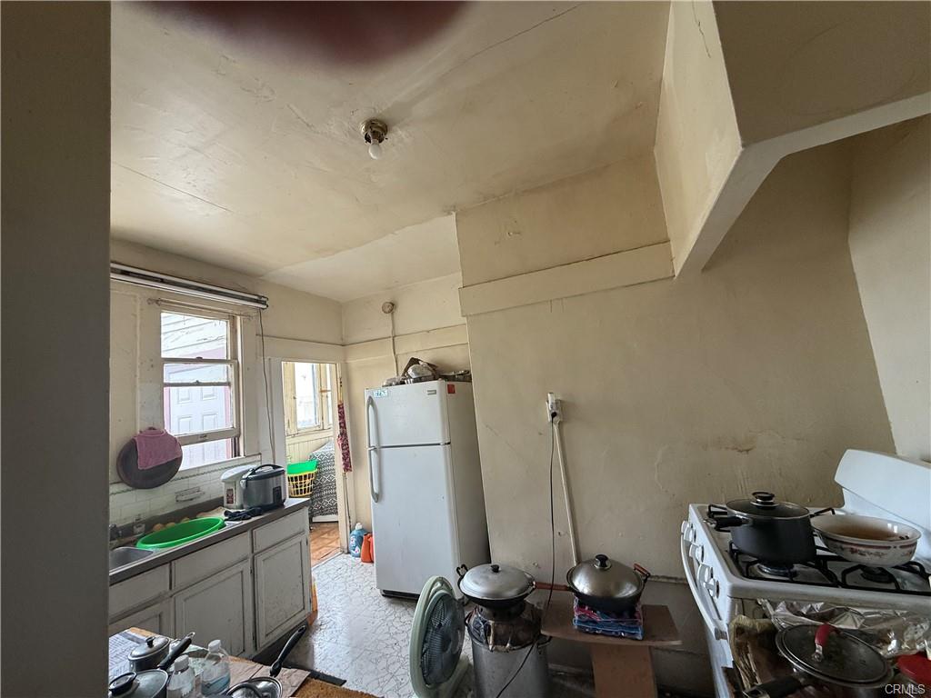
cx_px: 466
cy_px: 349
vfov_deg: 85.7
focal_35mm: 14
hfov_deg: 102.1
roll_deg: +6.6
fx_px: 377
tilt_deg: +6.2
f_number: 2.2
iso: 250
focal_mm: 2.22
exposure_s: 1/121
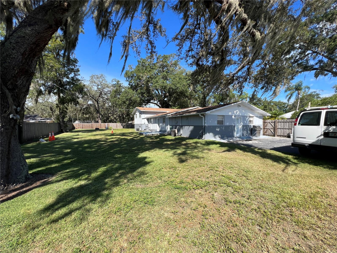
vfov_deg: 89.9
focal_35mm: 13
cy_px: 126
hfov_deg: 106.2
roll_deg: +0.7
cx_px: 168
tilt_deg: -2.1
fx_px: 127
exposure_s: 1/652
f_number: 1.8
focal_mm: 1.57
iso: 32
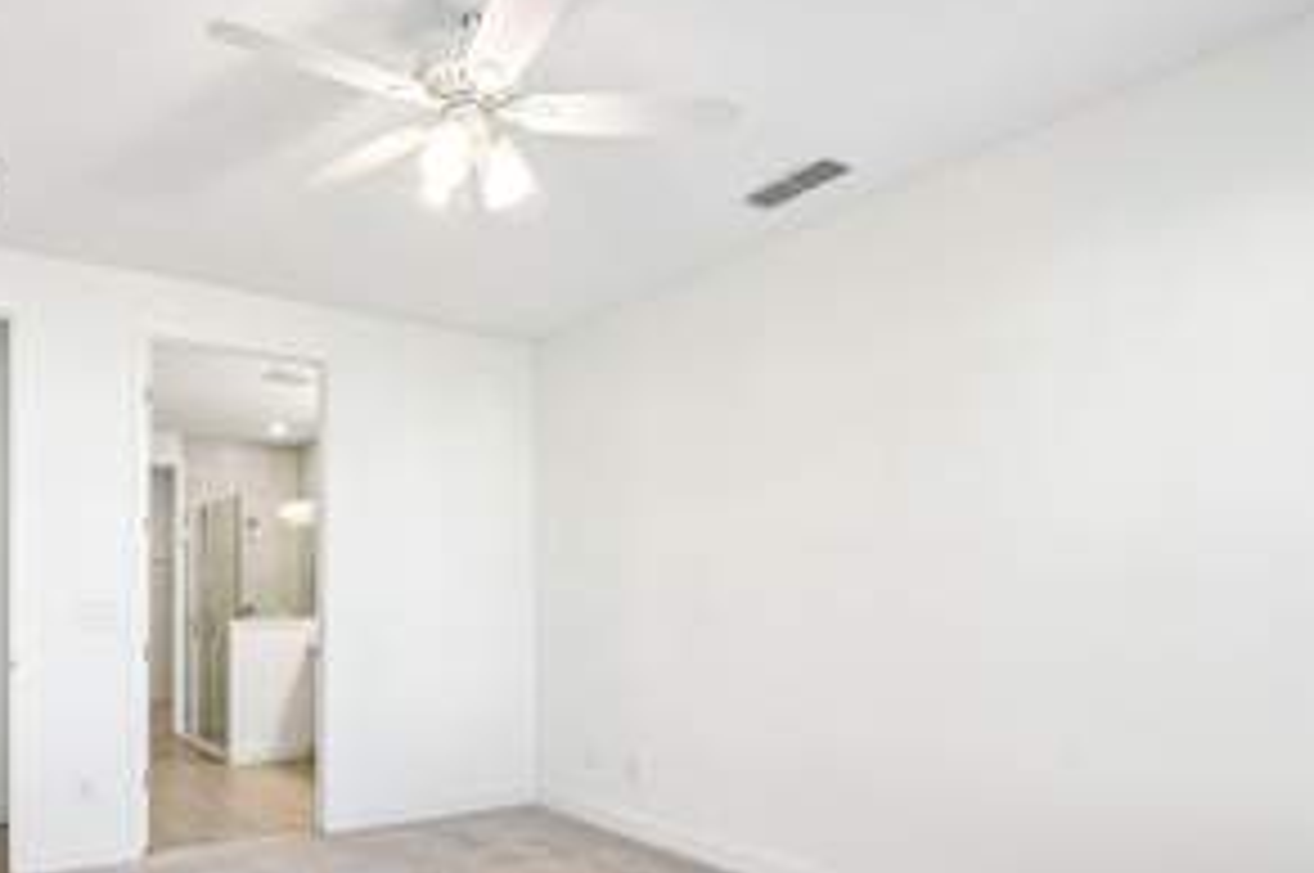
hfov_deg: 73.1
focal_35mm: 23
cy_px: 587
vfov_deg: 53.8
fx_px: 839
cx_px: 405
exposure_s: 1/15
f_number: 8
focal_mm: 14
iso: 320
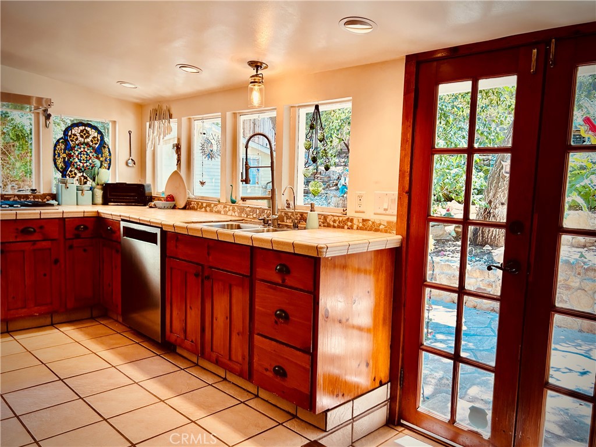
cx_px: 298
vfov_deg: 53.1
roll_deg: -0.2
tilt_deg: -6.1
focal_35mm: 26
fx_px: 448
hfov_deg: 67.3
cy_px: 224
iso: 50
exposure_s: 1/120
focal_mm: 5.7
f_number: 1.5
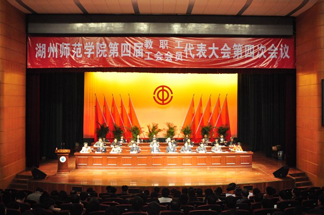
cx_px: 162
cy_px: 108
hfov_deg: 59.5
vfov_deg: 41.6
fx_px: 283
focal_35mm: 32
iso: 2000
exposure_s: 1/40
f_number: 3.8
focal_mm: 21
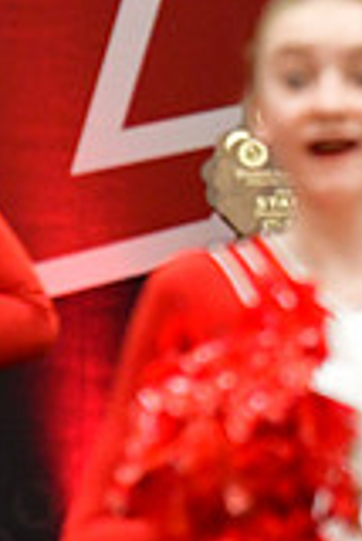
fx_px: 16344
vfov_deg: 1.9
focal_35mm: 1086
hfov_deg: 1.3
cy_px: -93
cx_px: 971
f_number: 3.5
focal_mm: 200
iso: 5000
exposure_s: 1/500
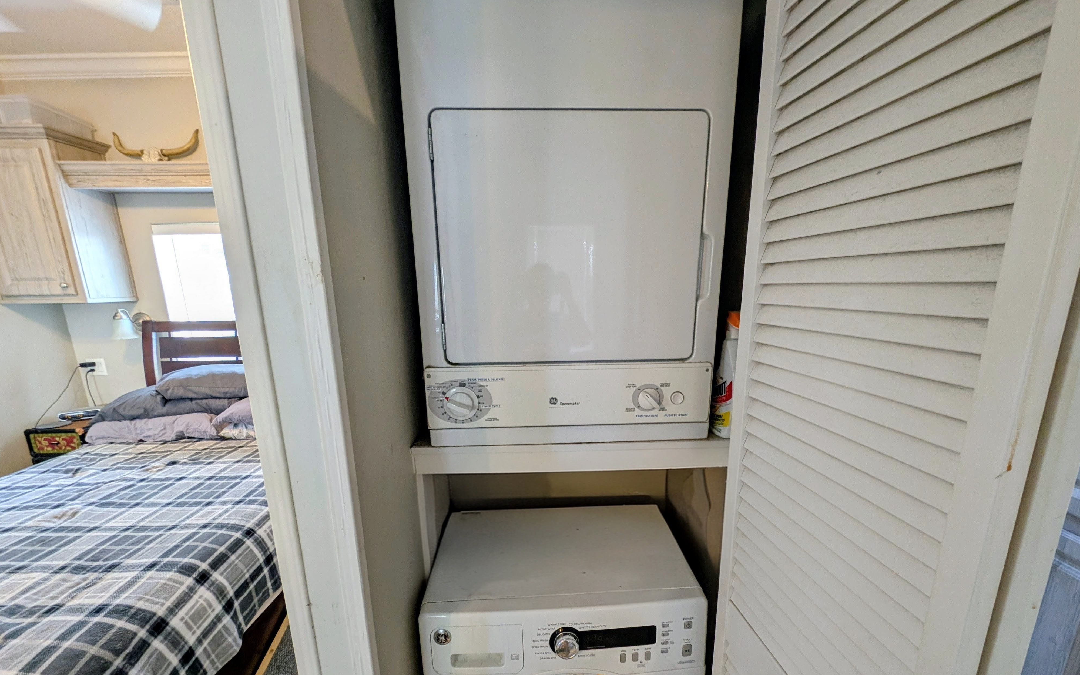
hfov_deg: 109.3
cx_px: 549
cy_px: 379
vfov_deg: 82.5
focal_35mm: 13
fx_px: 383
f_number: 1.95
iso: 91
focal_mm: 2.23
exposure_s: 1/30
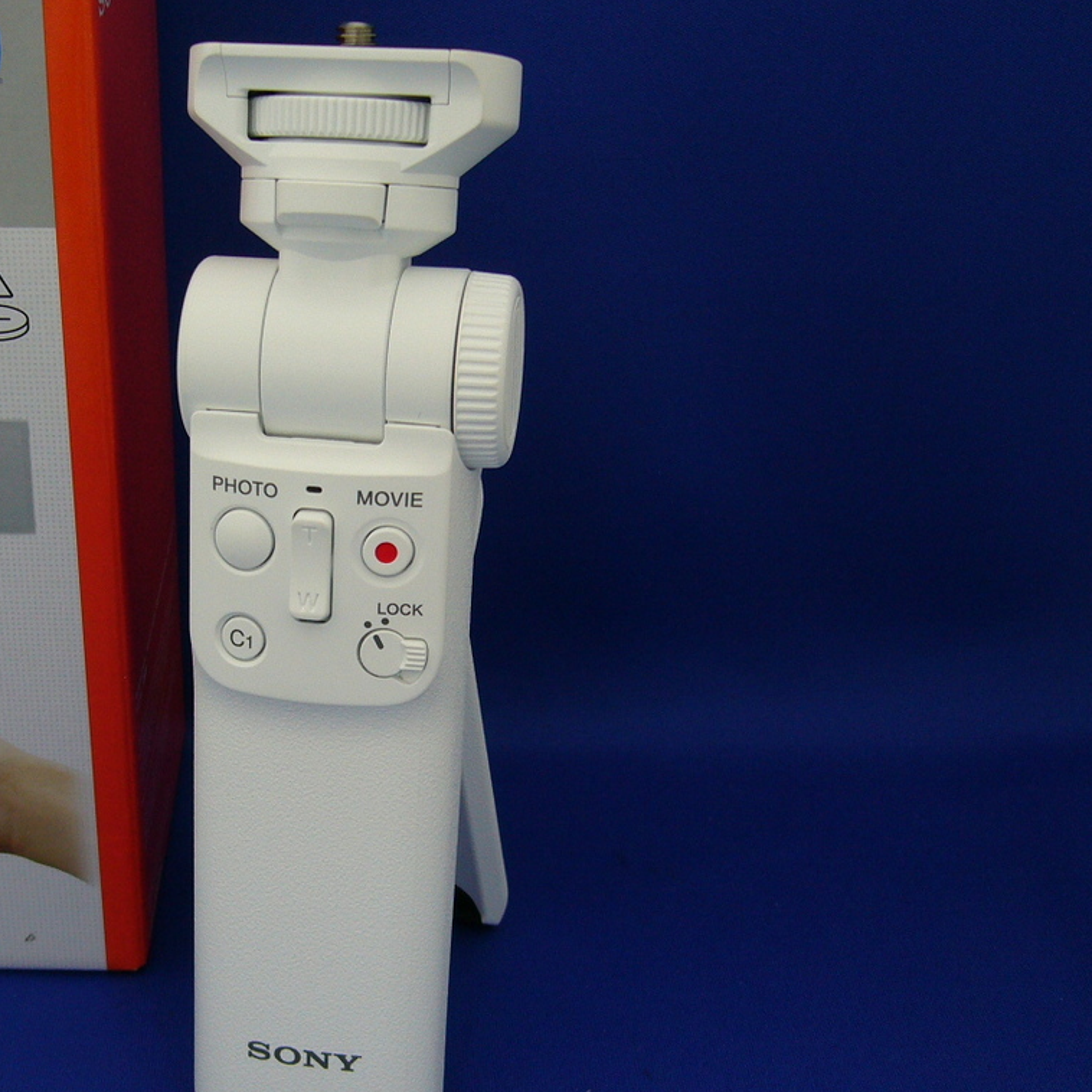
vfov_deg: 34.7
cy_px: 585
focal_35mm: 49
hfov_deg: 34.2
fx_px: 1749
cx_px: 318
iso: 100
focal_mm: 5.8
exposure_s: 1/30
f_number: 2.8
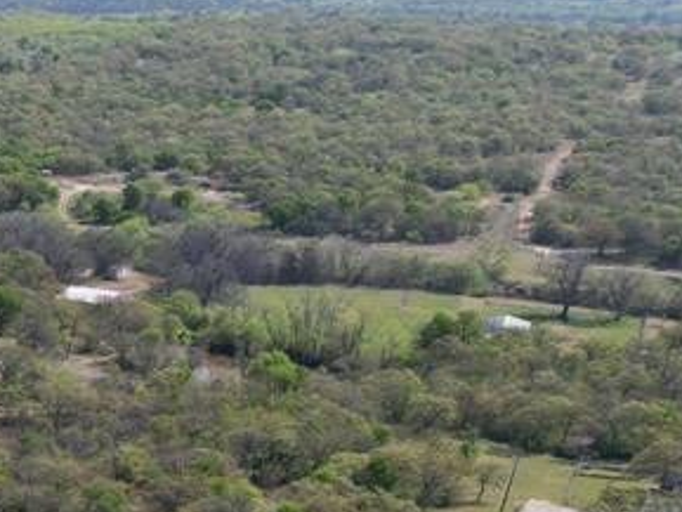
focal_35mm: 85
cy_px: 684
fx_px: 1675
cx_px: -432
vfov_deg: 16.3
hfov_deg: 19.2
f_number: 1.7
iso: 200
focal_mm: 6.72
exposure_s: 1/3200
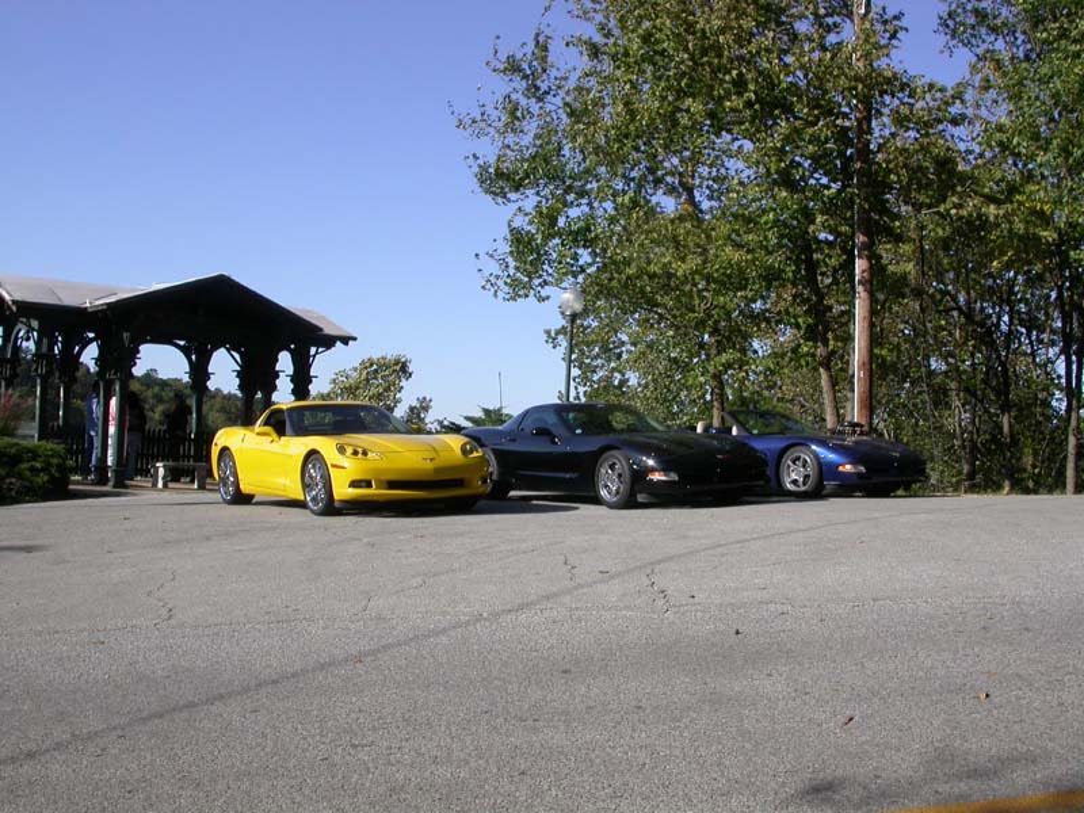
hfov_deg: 49.0
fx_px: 1190
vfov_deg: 37.7
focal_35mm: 38
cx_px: 542
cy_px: 406
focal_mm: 7.85
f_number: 7.5
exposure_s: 1/282
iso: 100
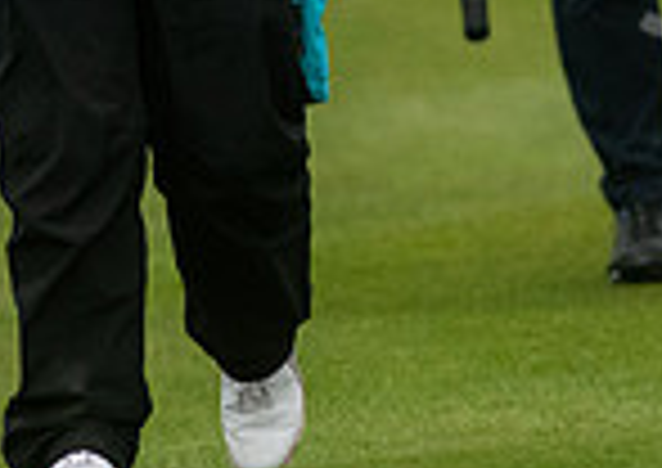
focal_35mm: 2124
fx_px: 39806
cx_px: 490
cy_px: -264
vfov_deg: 0.7
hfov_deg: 1.0
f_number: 4
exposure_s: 1/2000
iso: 1000
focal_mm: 300
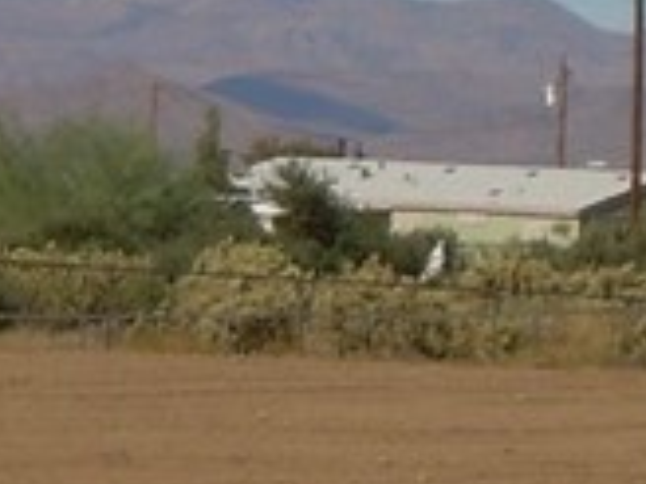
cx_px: 567
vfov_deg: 2.4
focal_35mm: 611
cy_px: 421
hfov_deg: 3.2
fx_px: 11402
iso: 50
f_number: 4.5
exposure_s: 1/841
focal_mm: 16.8
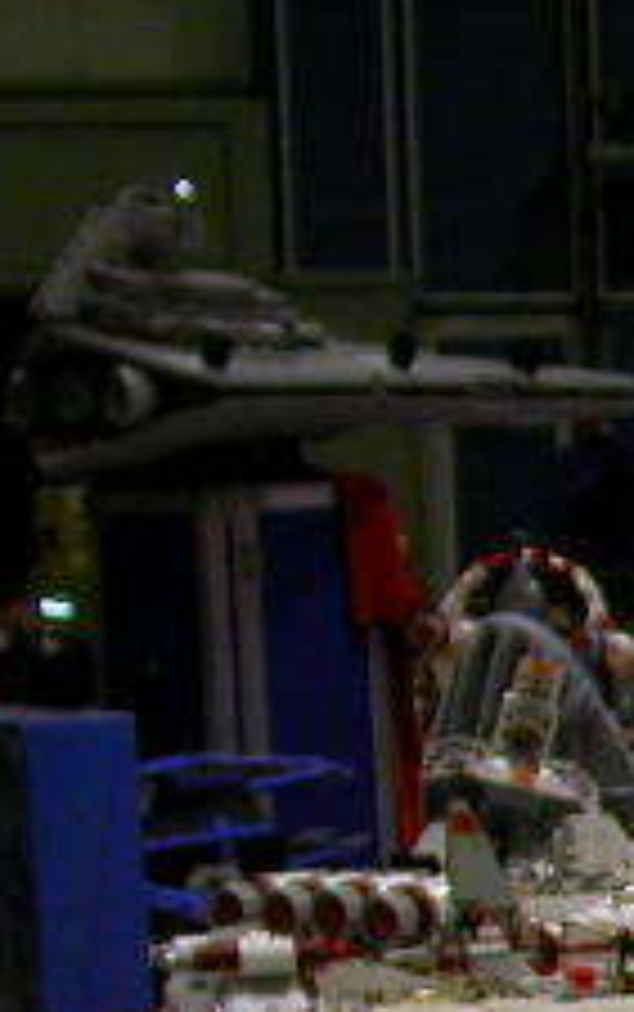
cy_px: 1255
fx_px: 5049
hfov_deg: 6.6
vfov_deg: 11.2
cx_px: 1754
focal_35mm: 183
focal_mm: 7.85
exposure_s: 1/26.6
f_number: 2.6
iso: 100
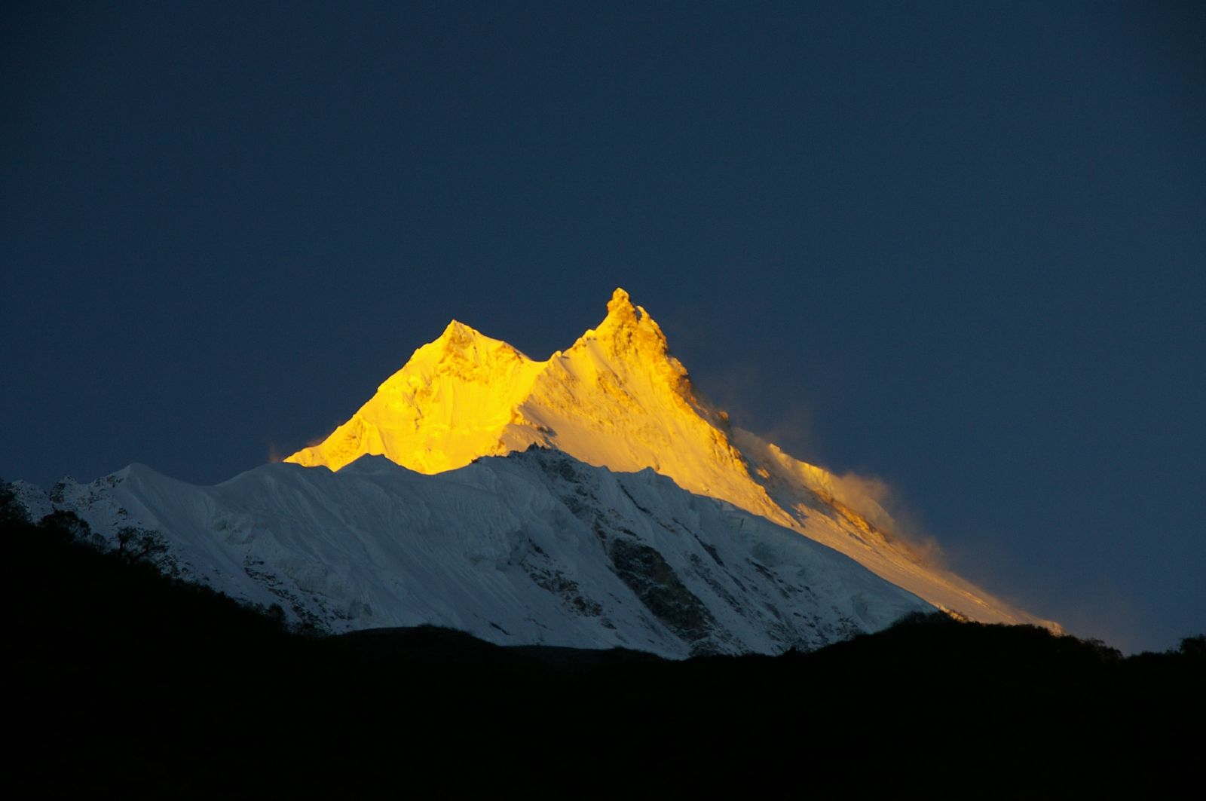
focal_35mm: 132
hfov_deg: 15.5
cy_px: 400
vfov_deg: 10.4
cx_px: 603
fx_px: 4417
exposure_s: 1/60
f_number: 8
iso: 400
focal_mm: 88
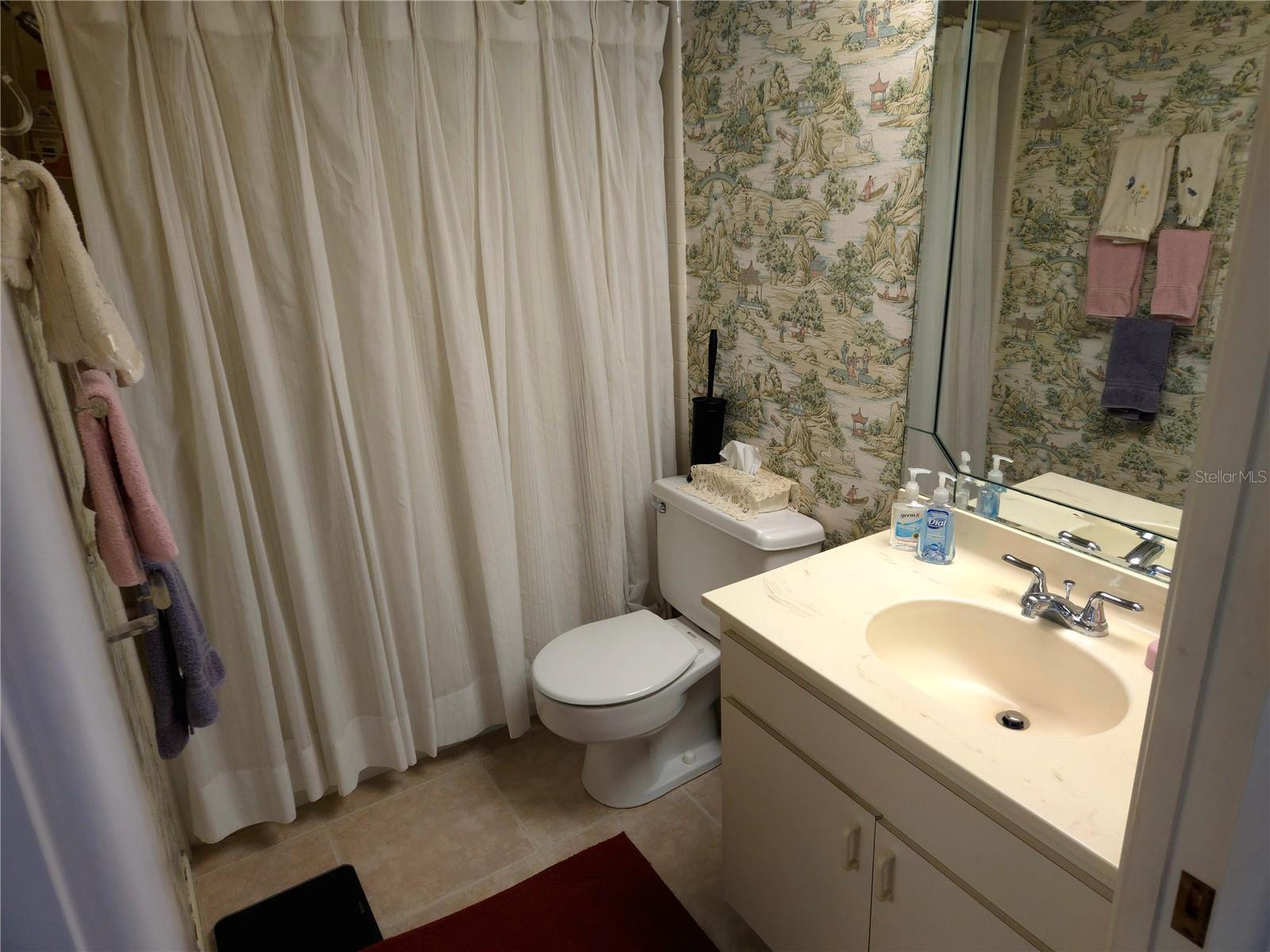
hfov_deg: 73.9
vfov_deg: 58.9
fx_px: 844
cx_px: 635
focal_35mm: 23
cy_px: 476
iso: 160
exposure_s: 1/60.2
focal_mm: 5.4
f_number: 1.8
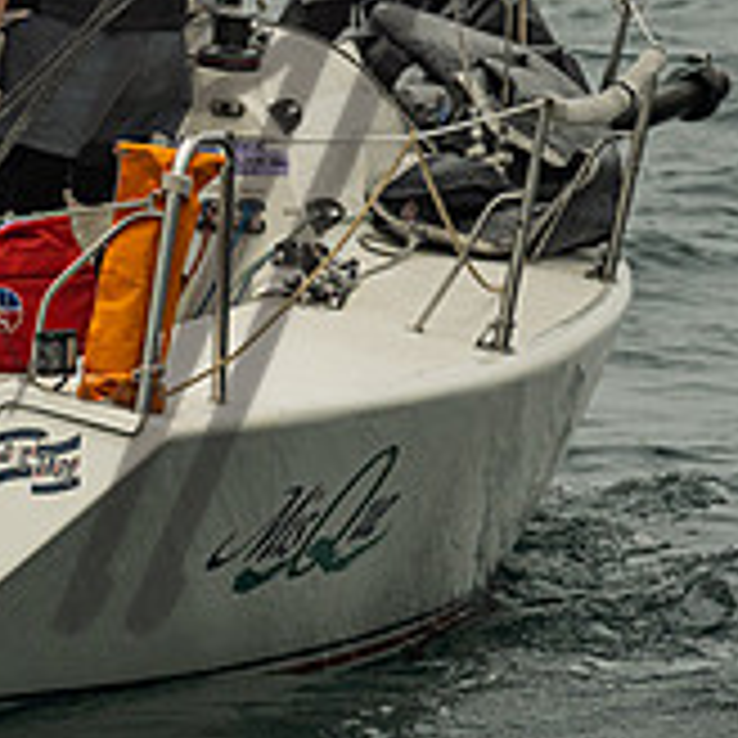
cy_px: -120
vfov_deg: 3.5
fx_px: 12133
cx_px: -340
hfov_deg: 3.5
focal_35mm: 503
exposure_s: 1/3200
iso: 400
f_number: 6.3
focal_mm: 145
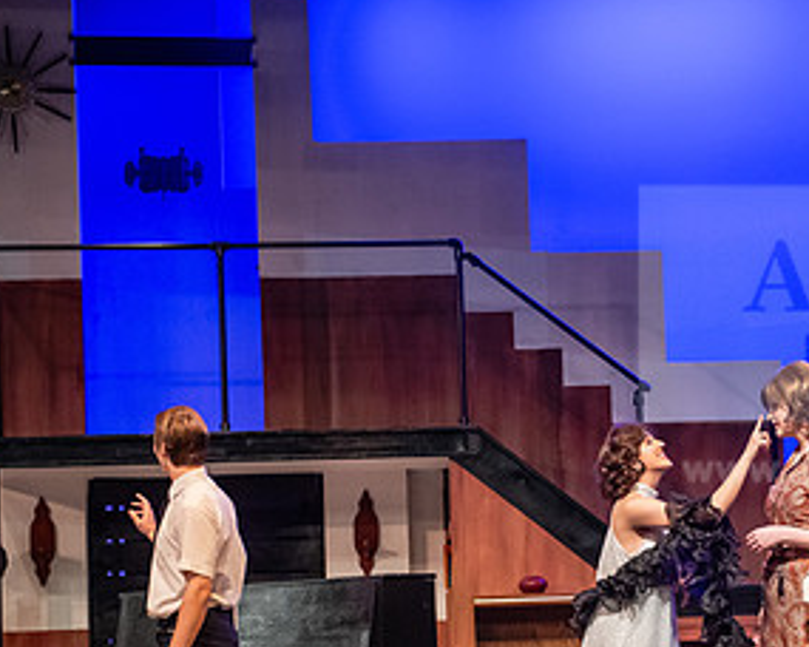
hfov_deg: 17.9
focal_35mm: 107
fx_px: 2562
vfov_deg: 14.3
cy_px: 529
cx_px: 554
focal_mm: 56
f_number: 3.2
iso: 3200
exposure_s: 1/200
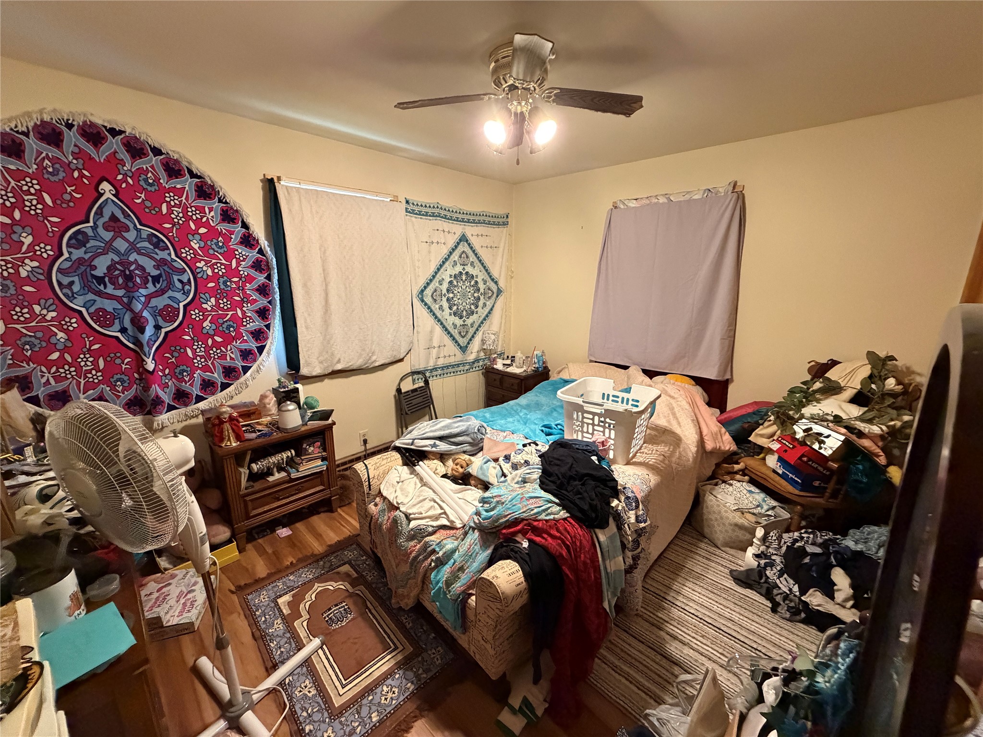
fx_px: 398
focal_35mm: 14
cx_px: 492
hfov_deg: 102.1
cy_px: 368
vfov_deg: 85.7
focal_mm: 2.22
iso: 800
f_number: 2.2
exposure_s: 1/60
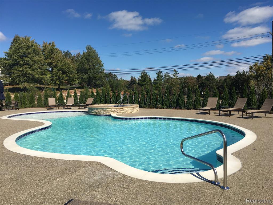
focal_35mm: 29
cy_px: 102
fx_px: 229
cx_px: 136
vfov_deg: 48.2
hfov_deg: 61.7
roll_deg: +1.1
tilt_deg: -4.5
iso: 25
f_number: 2.2
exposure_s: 1/2653
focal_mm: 4.15
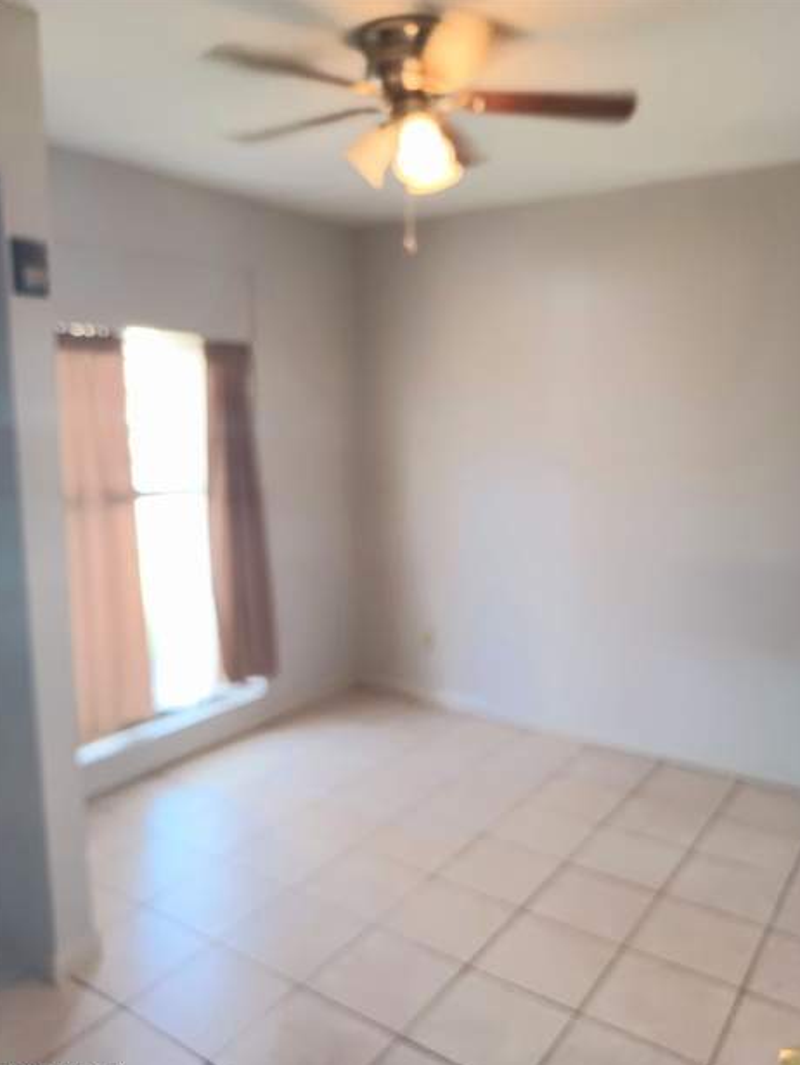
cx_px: 403
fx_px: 800
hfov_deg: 53.1
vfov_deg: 67.3
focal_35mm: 26
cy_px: 549
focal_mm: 4.6
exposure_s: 1/60.2
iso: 320
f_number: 1.8
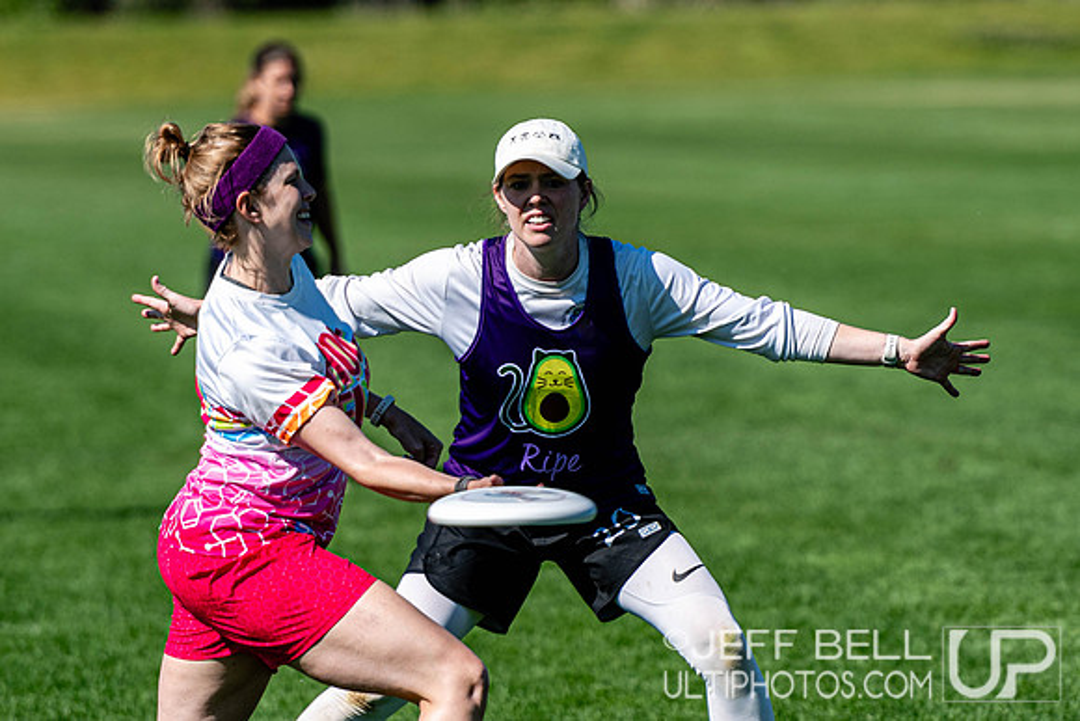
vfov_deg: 3.1
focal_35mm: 440
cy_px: 398
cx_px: 673
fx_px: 13202
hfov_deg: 4.7
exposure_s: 1/2000
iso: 110
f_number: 3.2
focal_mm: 200
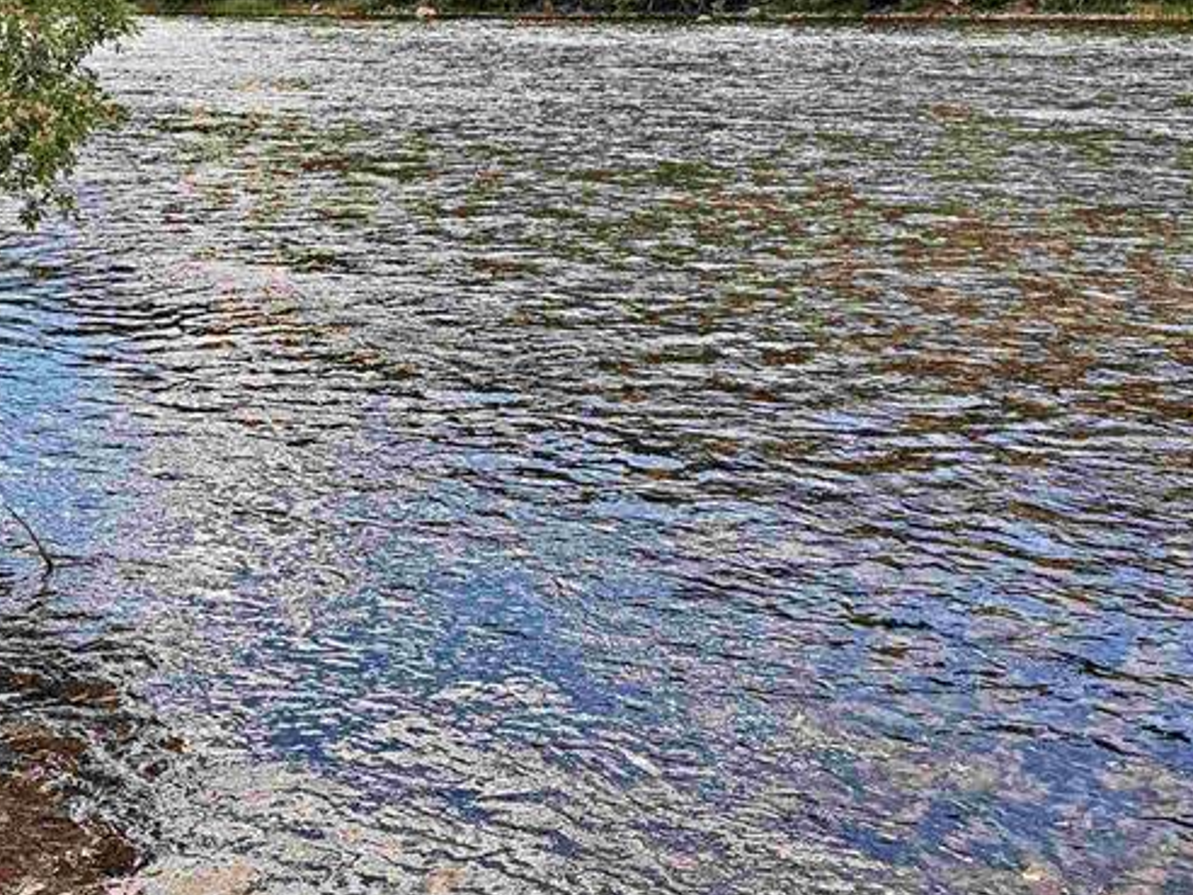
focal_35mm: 50
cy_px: 170
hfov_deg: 37.1
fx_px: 1723
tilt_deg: -6.8
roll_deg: +1.2
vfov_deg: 28.4
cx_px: 272
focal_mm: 6.76
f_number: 1.78
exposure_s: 1/1250
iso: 100
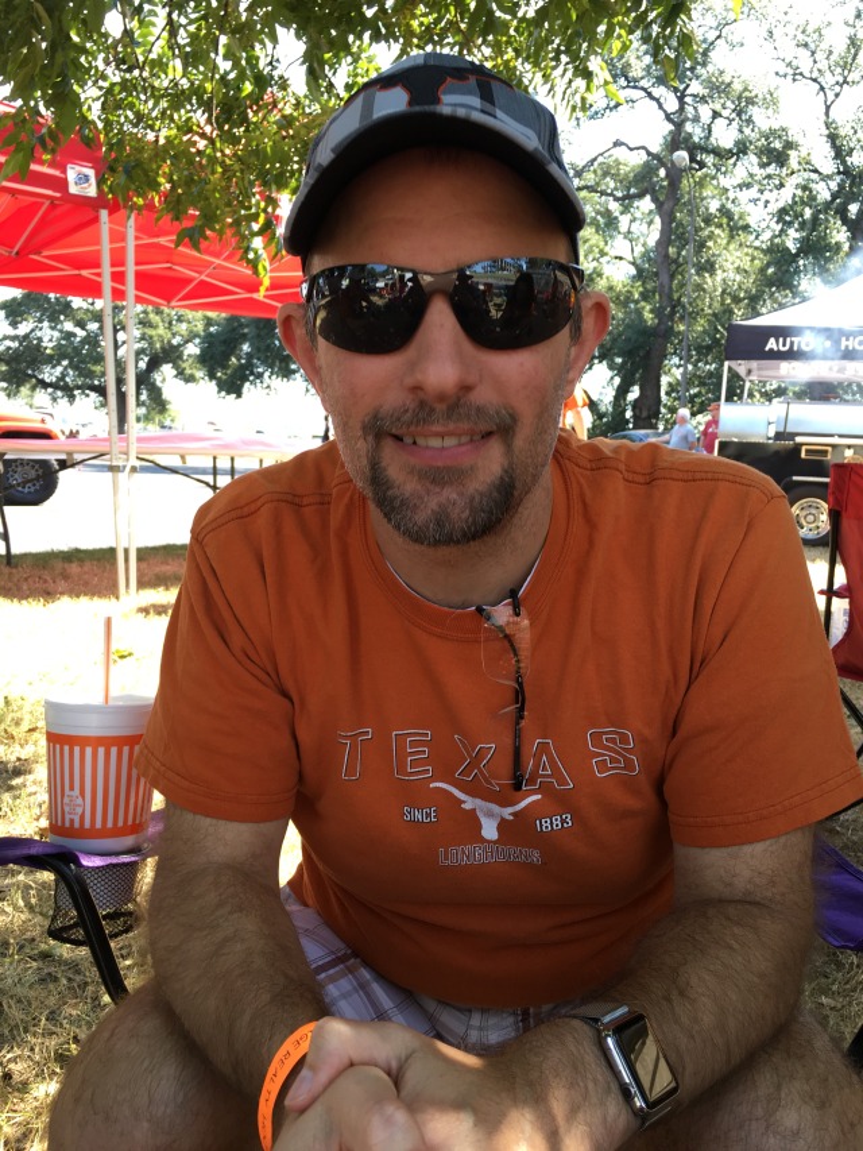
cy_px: 576
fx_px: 964
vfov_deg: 61.7
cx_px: 432
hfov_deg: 48.2
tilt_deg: -3.3
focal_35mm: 29
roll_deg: -3.0
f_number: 2.2
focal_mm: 4.15
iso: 25
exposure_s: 1/120
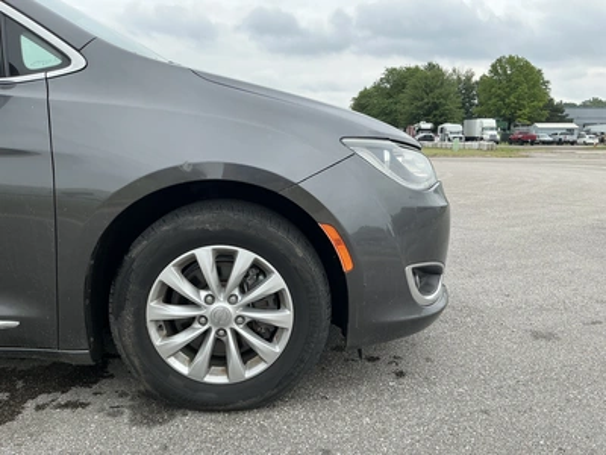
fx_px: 490
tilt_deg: -10.0
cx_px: 303
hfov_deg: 63.4
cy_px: 228
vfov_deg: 49.7
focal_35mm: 28
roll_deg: -0.8
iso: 25
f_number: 1.8
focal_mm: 3
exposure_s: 1/491
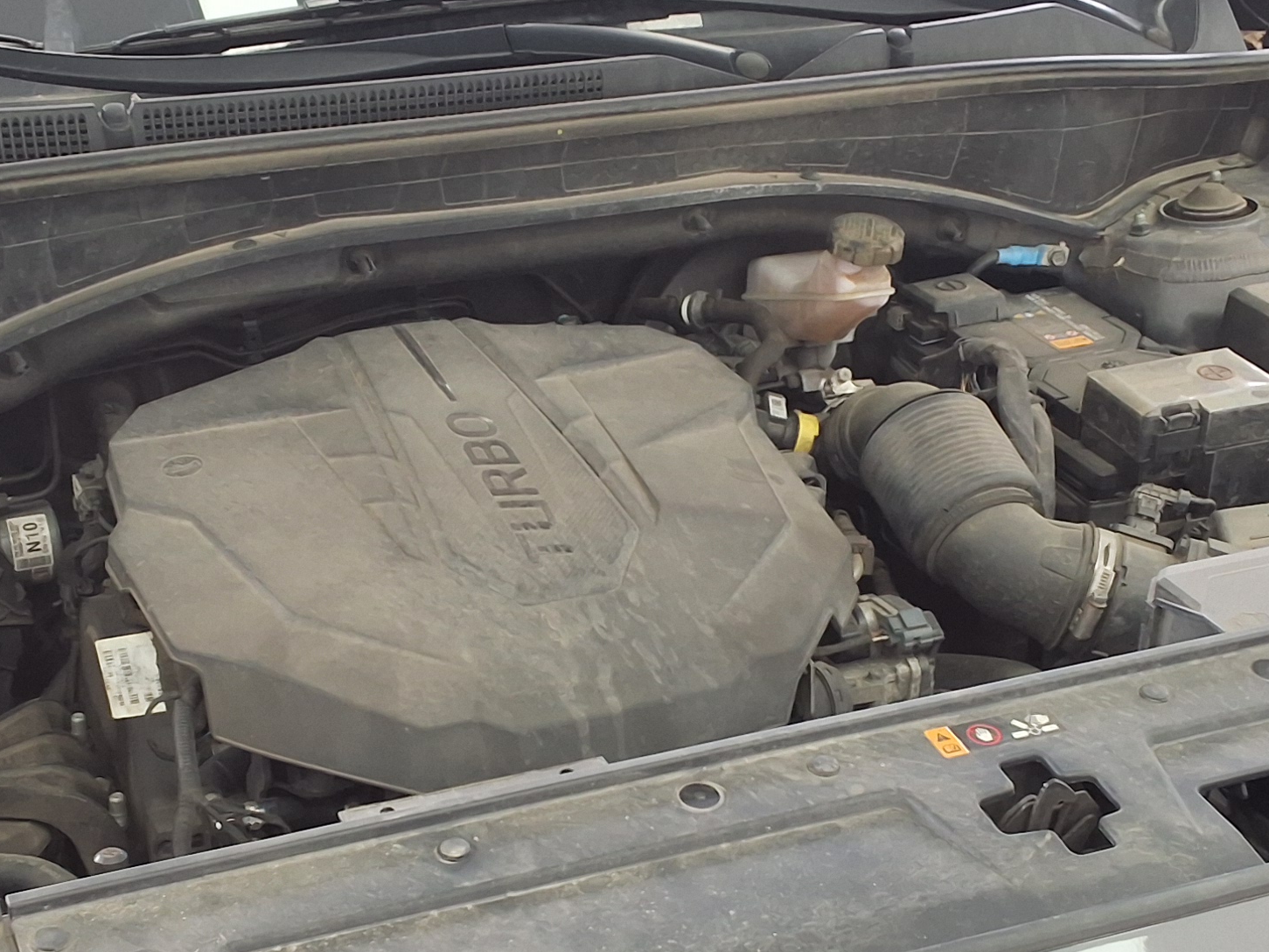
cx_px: 593
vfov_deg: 23.2
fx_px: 2309
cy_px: 572
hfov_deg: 30.7
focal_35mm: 63
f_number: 1.9
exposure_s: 1/60
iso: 50
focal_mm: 2.91
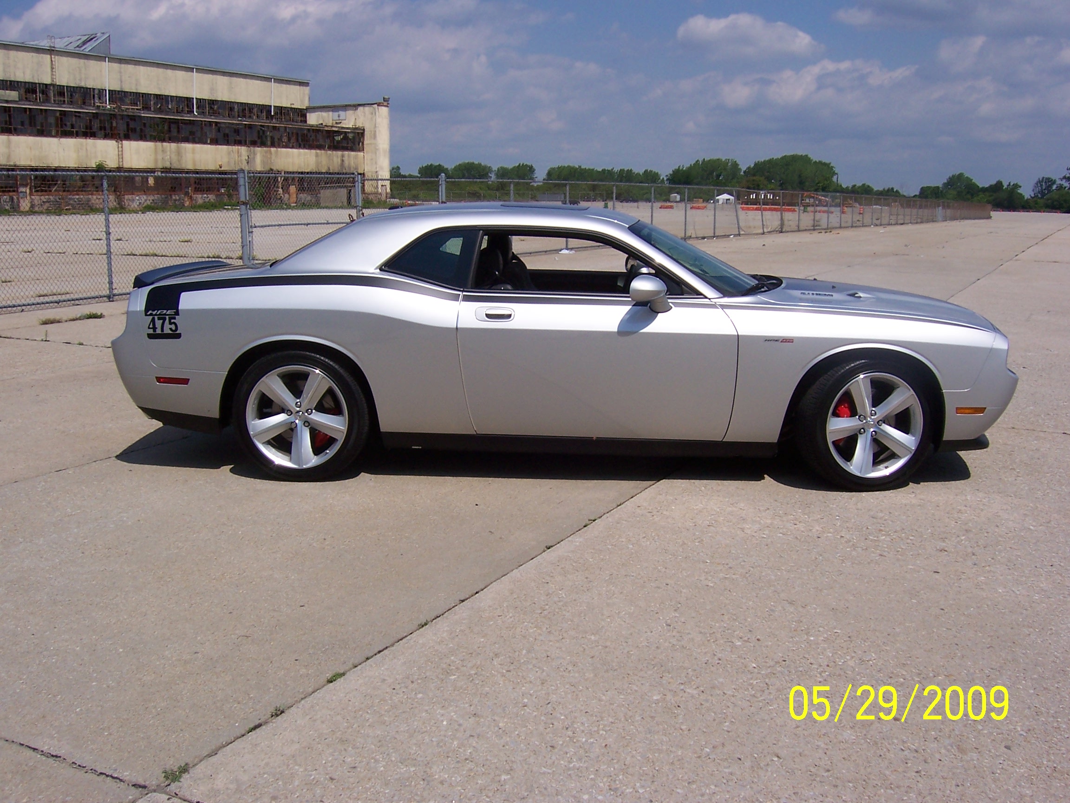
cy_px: 402
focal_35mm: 36
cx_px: 535
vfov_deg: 39.7
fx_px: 1113
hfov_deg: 51.4
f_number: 4.8
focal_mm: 6
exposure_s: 1/1000
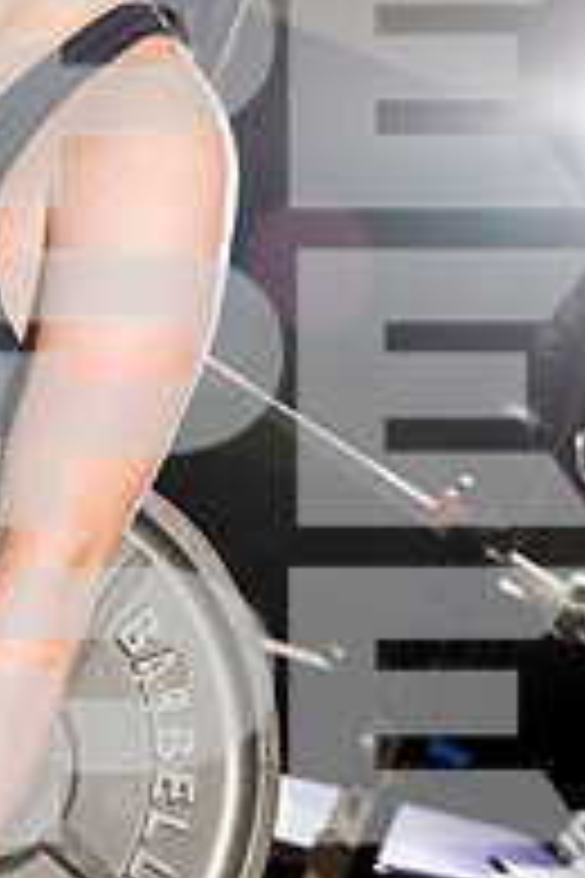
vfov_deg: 20.6
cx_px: -68
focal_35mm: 99
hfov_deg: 13.5
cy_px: 392
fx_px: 2413
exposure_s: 1/250
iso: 500
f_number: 5
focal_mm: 43
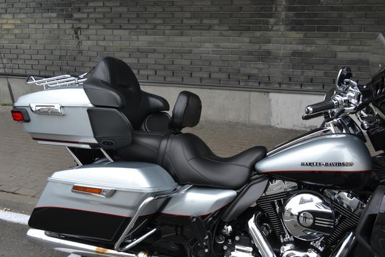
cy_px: 128
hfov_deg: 49.6
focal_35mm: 39
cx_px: 192
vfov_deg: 34.2
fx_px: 417
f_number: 5.6
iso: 320
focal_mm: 26
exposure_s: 1/125
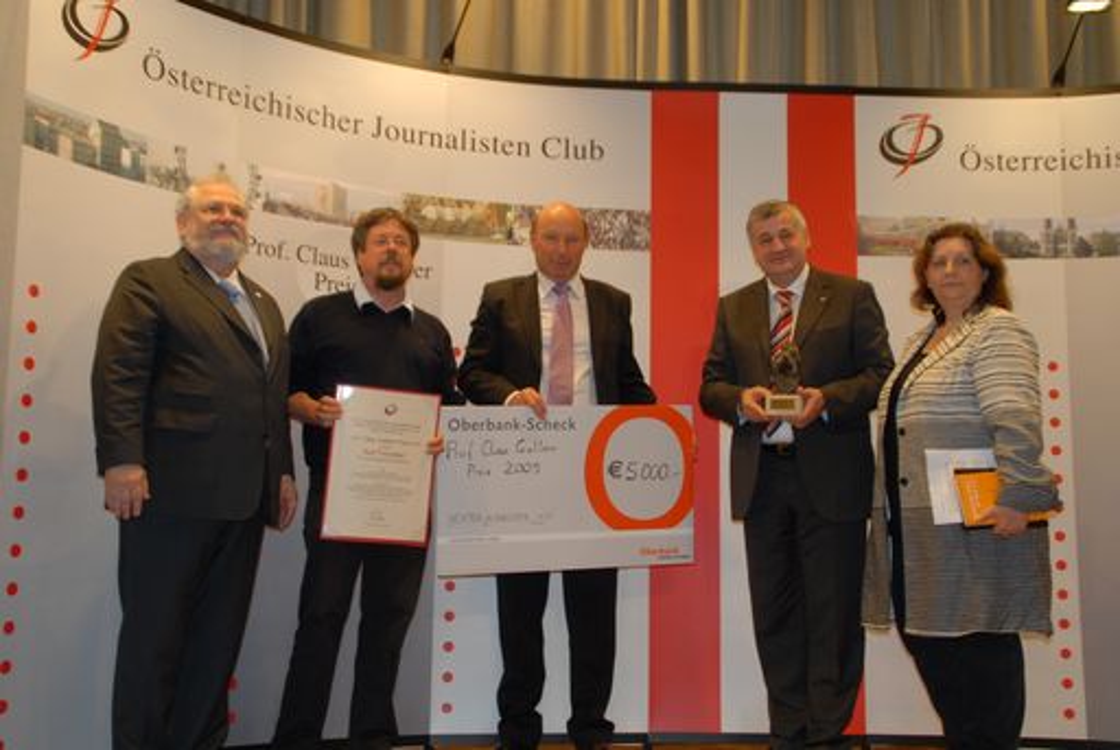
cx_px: 560
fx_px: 1309
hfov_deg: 46.3
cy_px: 375
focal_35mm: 42
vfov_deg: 32.0
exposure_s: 1/60
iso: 200
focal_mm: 28
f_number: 4
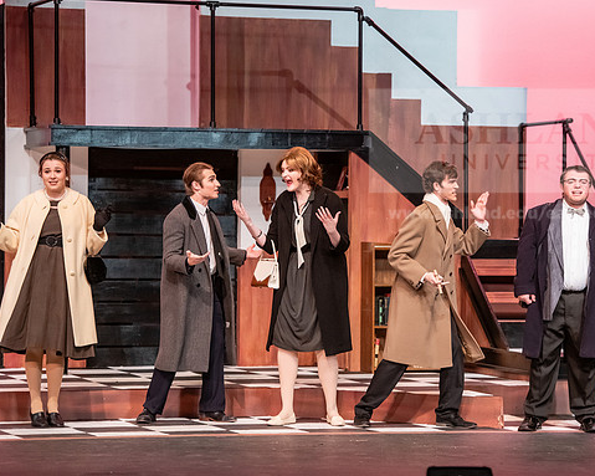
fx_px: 2500
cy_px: 239
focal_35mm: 142
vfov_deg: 10.9
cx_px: 332
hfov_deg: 13.6
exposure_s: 1/200
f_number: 3.2
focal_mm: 125
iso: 3200
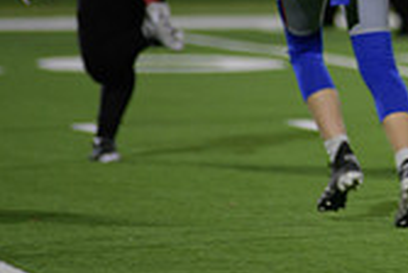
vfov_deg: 2.0
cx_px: 665
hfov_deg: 3.0
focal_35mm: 694
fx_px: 7879
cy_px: -9
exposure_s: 1/200
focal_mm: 200
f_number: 2.8
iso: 640
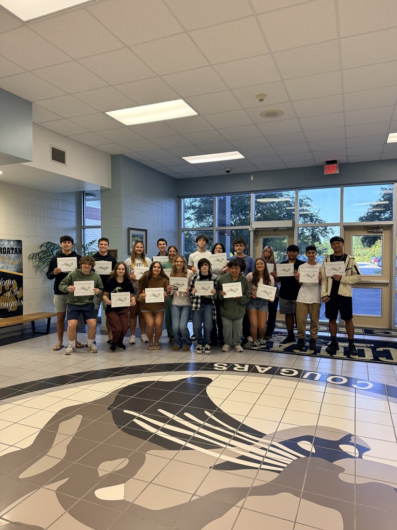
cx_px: 198
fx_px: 367
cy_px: 265
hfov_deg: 56.8
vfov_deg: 71.6
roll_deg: +0.4
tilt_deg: -2.4
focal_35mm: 24
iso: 320
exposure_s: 1/120
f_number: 1.78
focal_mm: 6.76
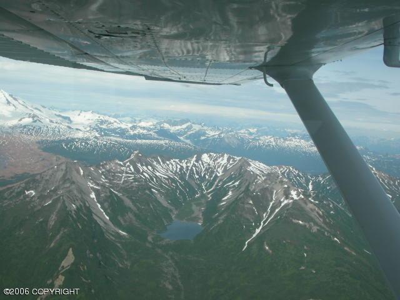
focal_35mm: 36
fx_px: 416
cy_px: 150
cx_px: 200
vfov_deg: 39.7
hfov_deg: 51.4
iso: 100
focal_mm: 9.2
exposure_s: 1/449
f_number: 7.1
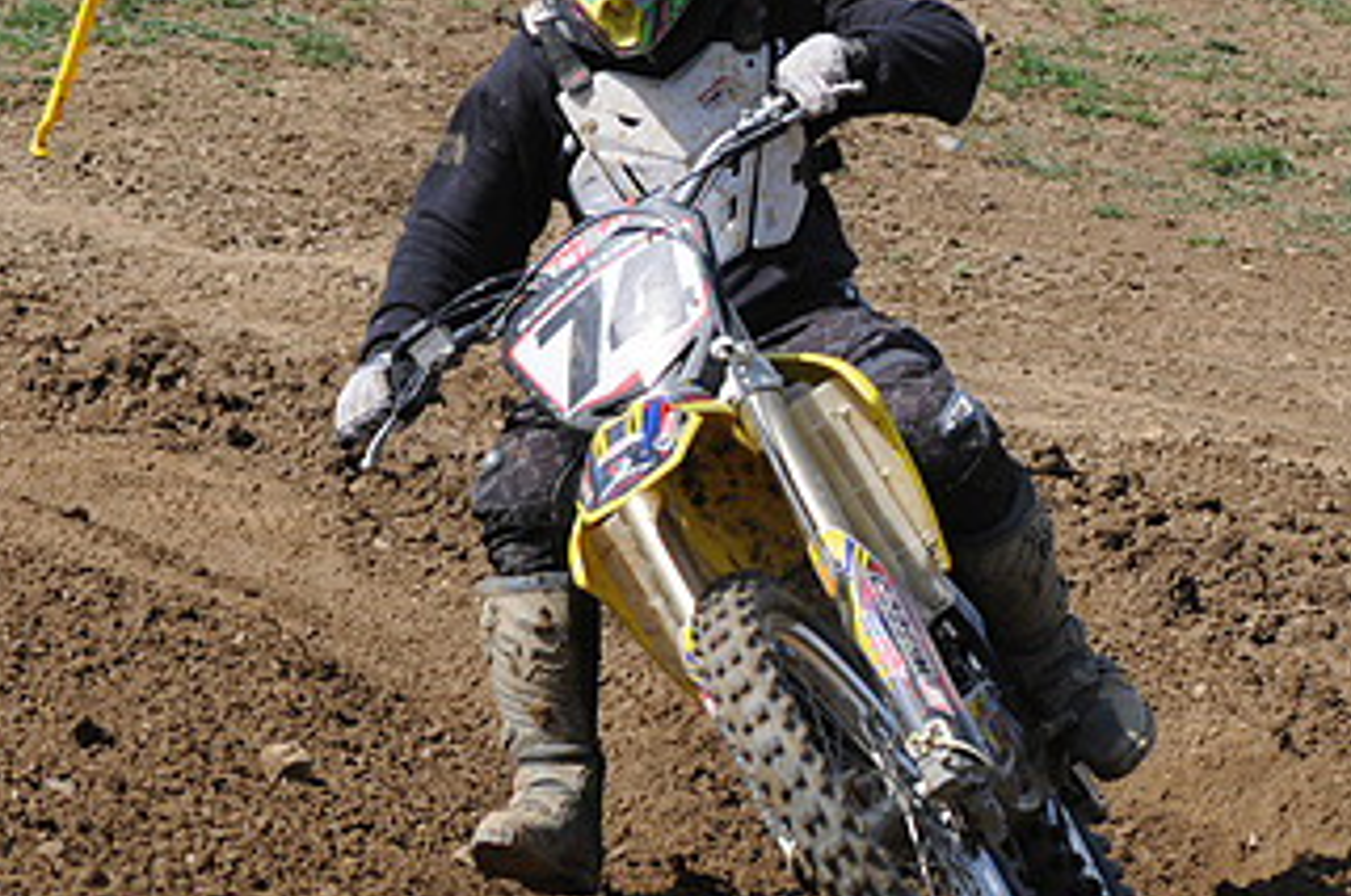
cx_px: 896
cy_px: 360
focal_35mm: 331
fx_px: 12403
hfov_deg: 6.2
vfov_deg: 4.1
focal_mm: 122
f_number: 9
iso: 400
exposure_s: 1/1000
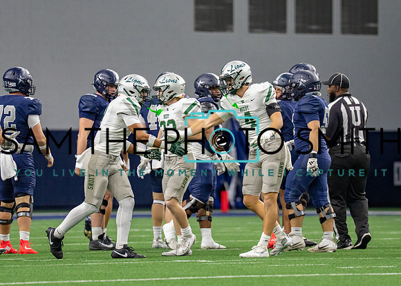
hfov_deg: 5.7
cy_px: 147
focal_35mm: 353
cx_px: 225
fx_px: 4018
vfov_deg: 4.1
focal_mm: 200
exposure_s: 1/1250
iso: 2500
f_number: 2.8
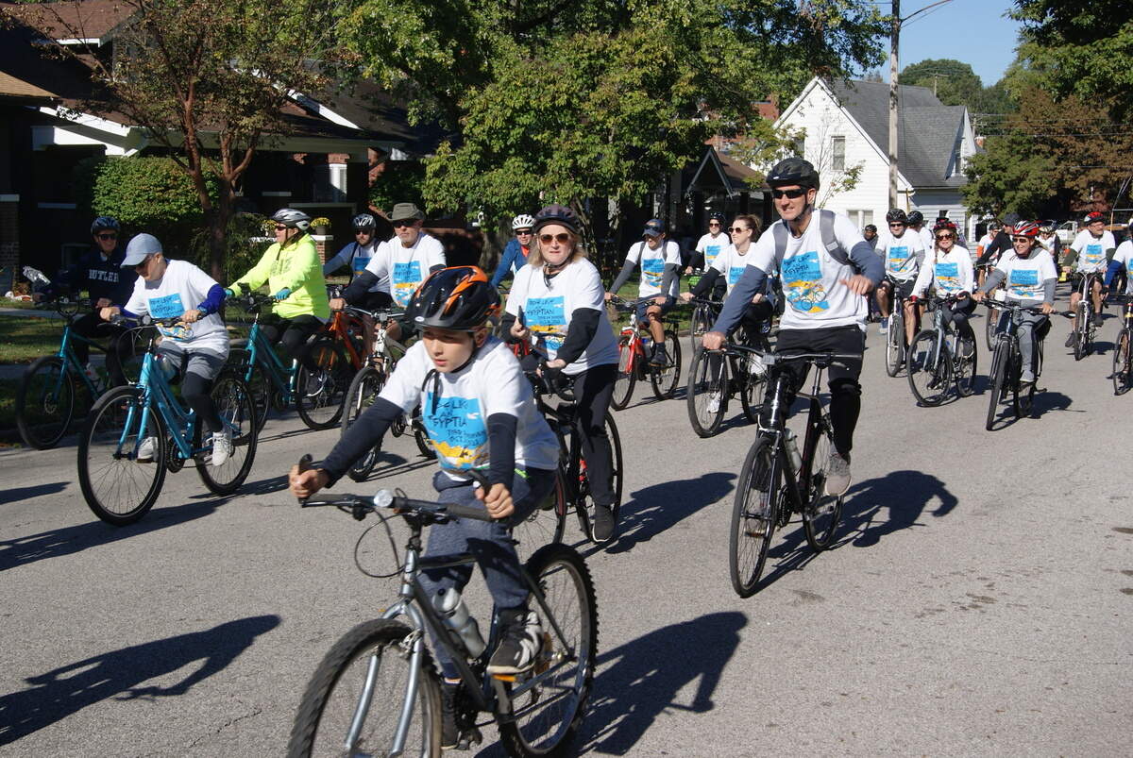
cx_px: 566
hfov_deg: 37.8
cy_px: 379
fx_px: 1654
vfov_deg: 25.8
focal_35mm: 52
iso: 100
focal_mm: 35
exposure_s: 1/250
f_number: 10
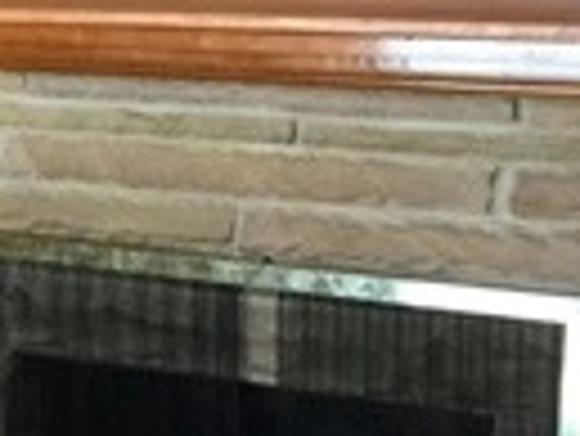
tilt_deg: -4.4
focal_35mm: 144
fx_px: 2415
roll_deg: +2.3
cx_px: -292
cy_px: 135
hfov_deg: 13.0
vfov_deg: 10.3
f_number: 2.2
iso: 50
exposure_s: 1/30
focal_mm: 4.15
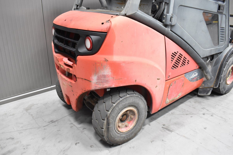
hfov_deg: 61.9
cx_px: 116
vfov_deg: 43.6
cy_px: 78
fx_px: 194
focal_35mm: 30
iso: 1600
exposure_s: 1/30
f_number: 4.5
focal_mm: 20
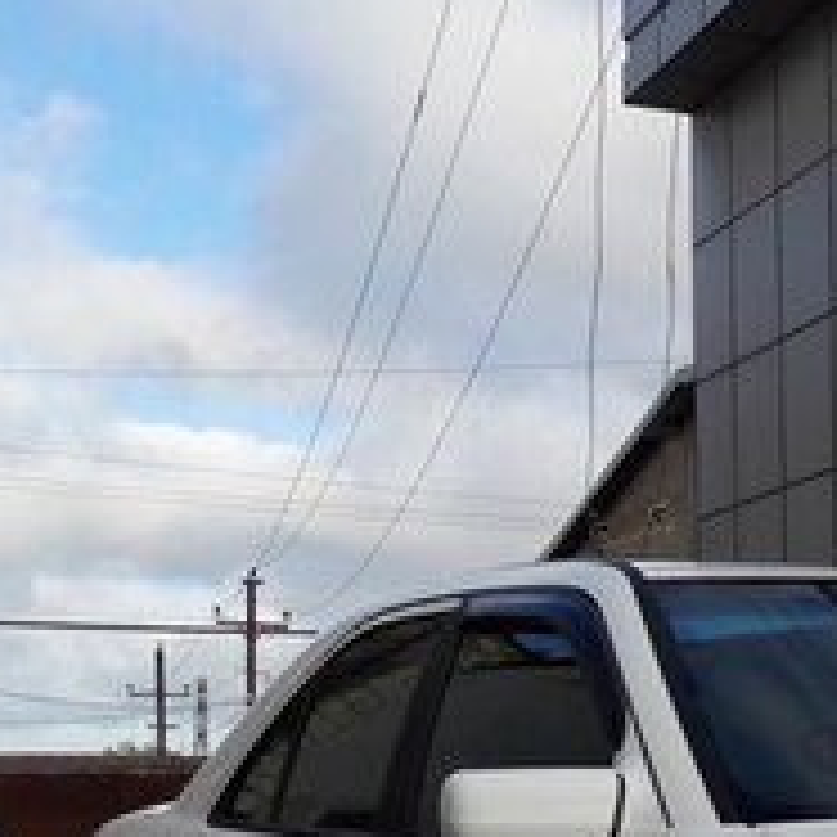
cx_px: 976
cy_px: 1001
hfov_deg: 18.8
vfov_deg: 18.7
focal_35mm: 88
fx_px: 2407
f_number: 1.9
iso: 40
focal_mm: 3.7
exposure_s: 1/1377
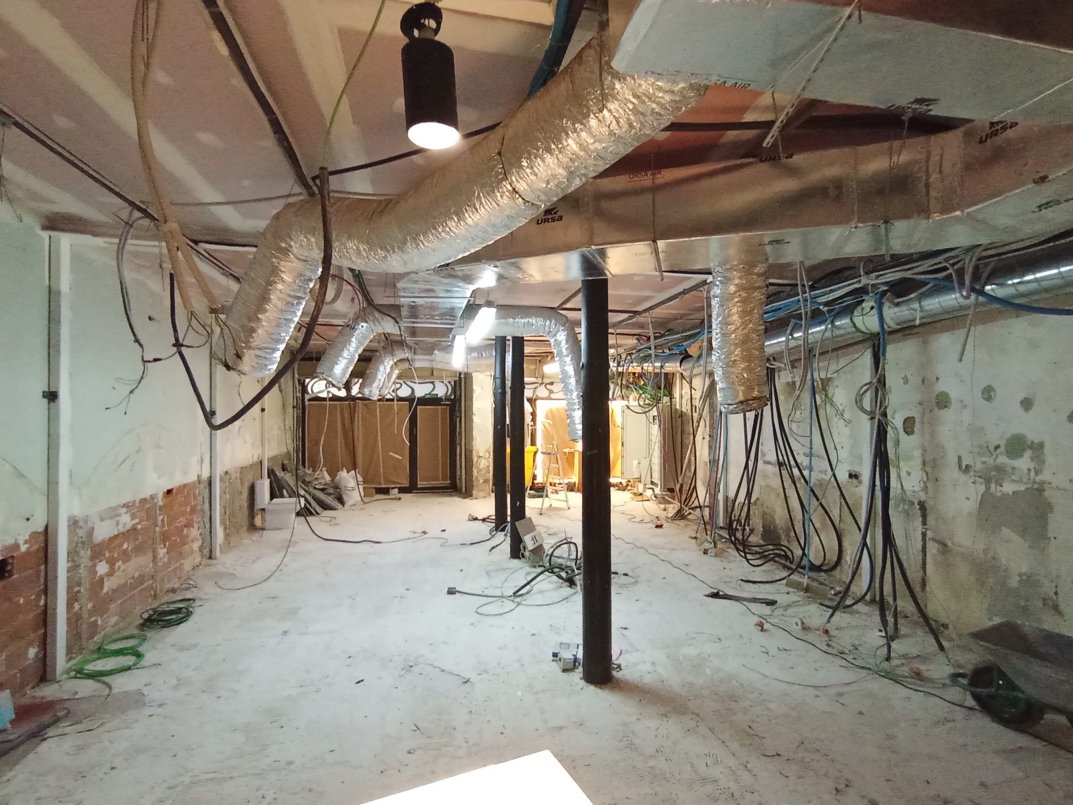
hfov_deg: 87.7
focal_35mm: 18
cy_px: 412
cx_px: 563
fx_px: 558
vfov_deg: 71.6
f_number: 2.2
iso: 781
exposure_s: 1/25
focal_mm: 1.65
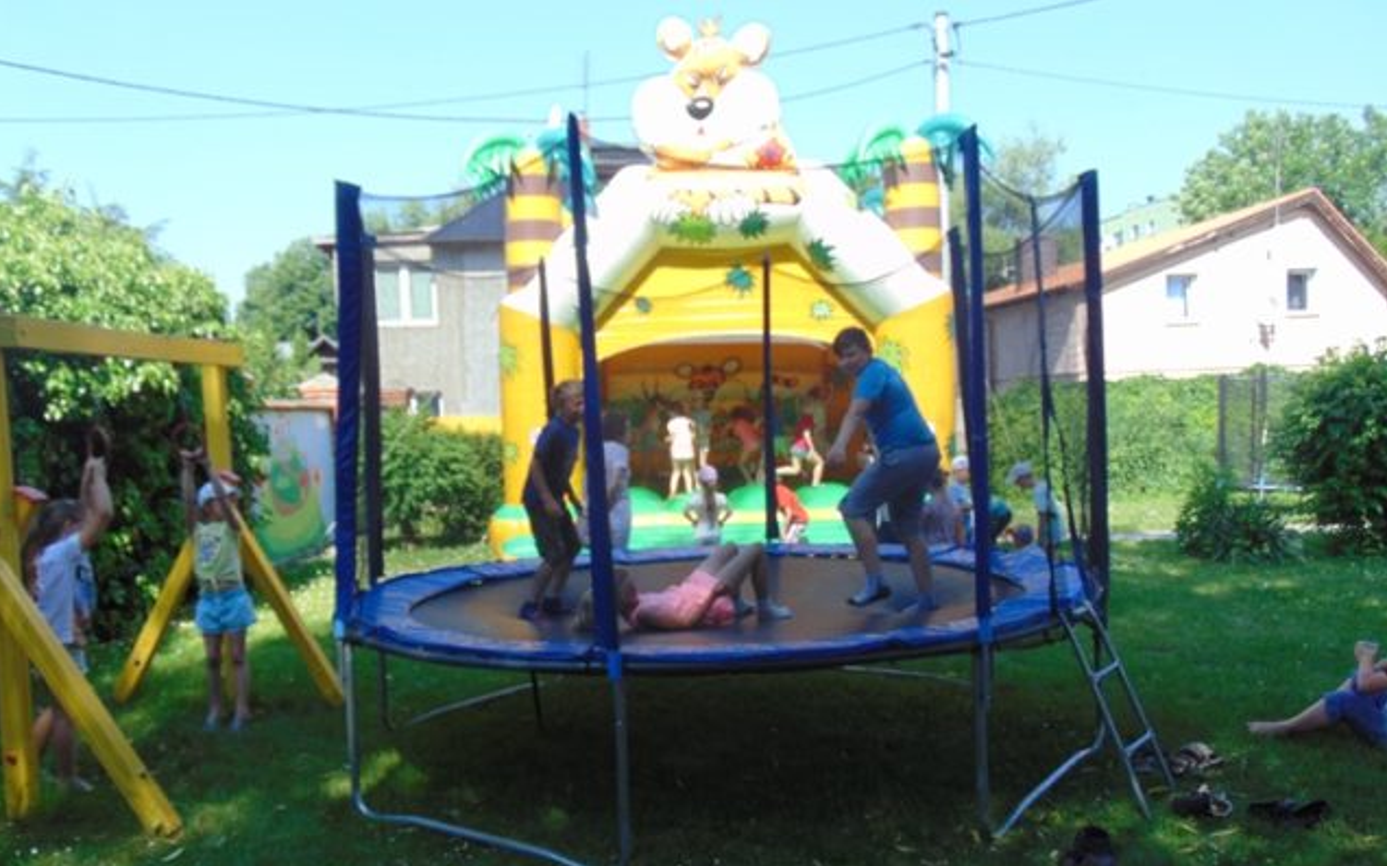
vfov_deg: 39.2
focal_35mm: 32
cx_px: 691
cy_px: 521
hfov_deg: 59.7
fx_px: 1209
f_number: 3.1
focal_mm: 5.4
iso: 80
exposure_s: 1/400
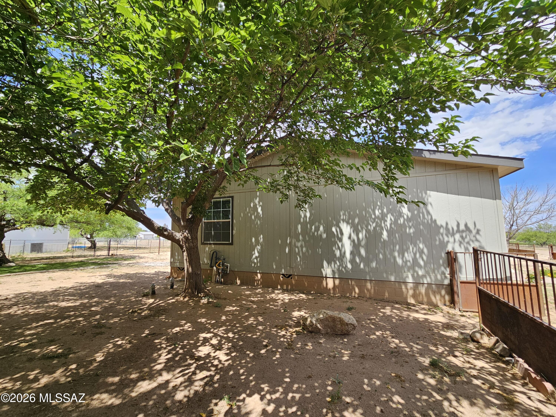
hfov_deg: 106.2
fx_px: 209
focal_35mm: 13
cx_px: 278
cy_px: 208
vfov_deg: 89.9
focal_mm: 2.2
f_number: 2.2
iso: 64
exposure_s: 1/820
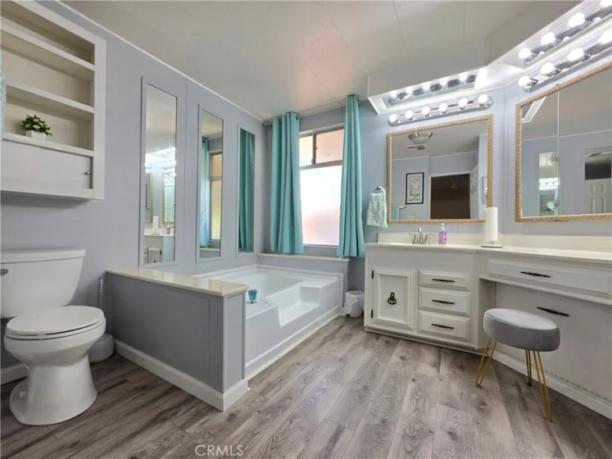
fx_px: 230
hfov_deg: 106.2
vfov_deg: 89.9
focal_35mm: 13
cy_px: 230
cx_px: 306
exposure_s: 1/120
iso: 40
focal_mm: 2.2
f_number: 1.9
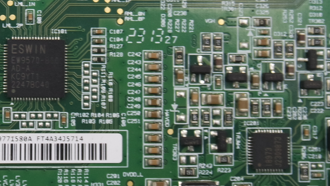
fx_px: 1120
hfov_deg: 16.6
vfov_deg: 9.4
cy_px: -30
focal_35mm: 128
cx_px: 61
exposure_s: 1/100
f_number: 4.5
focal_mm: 16
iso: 160
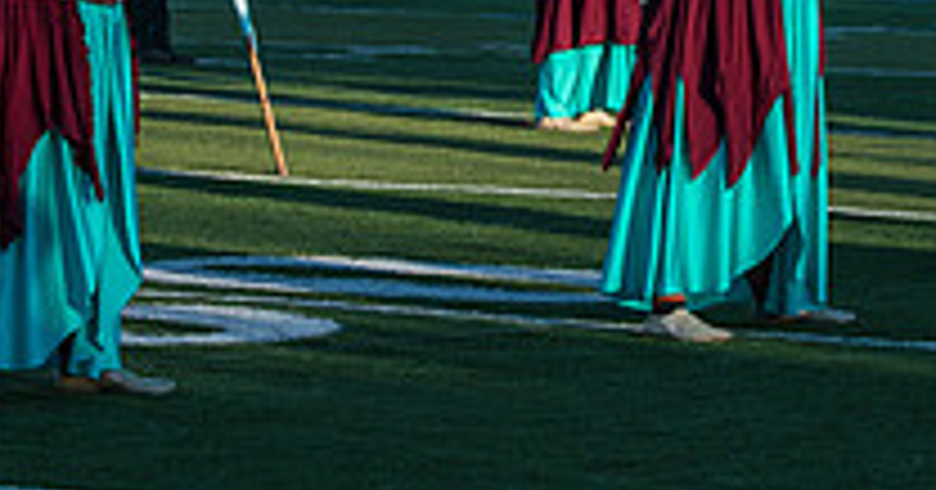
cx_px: 478
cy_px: -52
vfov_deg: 4.0
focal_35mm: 289
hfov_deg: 7.6
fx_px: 7058
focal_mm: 70
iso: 640
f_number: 9
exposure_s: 1/320
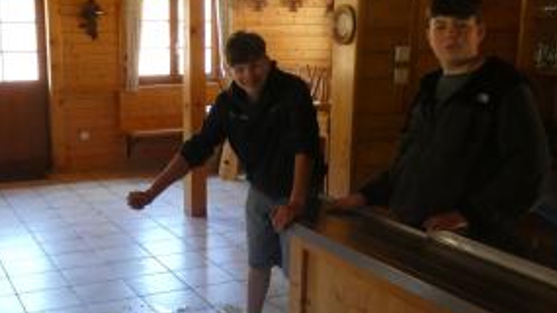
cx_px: 186
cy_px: 155
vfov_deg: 24.4
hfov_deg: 41.6
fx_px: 723
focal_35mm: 49
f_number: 3.4
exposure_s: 1/80
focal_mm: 5.8
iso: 1000
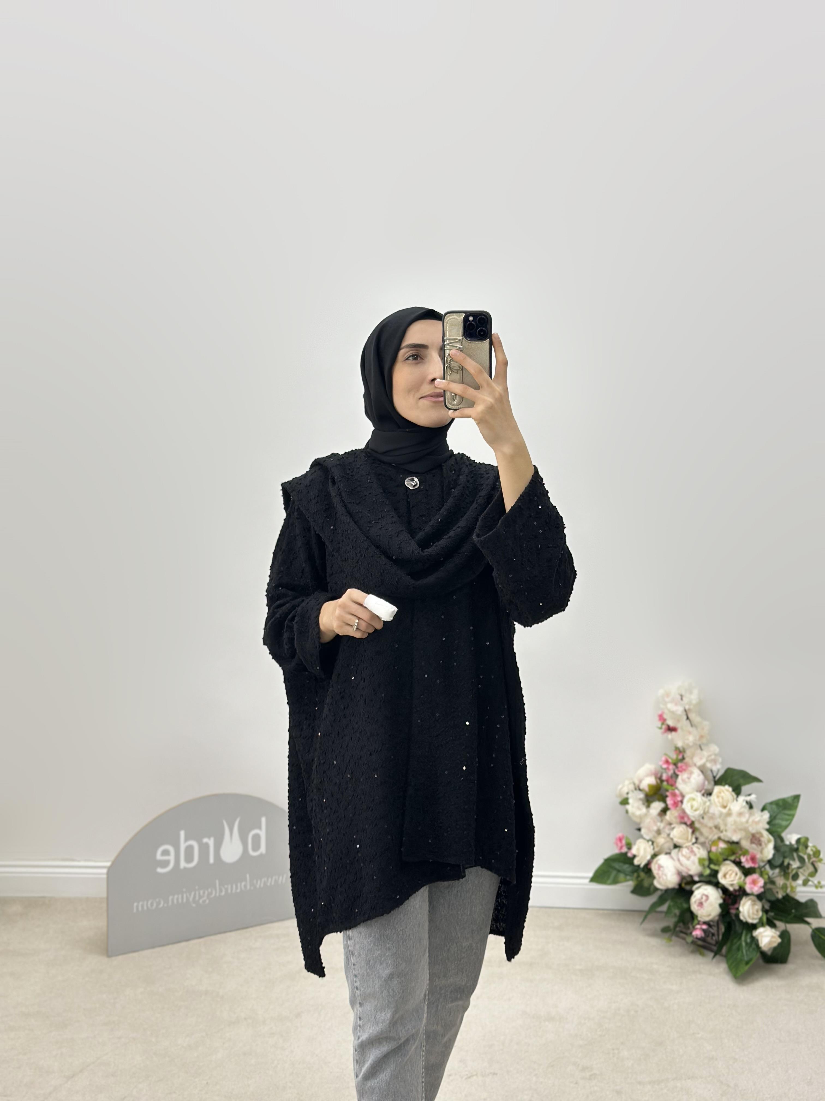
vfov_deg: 39.7
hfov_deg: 30.3
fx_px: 1525
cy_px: 550
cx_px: 412
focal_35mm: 48
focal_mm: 6.86
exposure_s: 1/176
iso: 64
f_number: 1.78
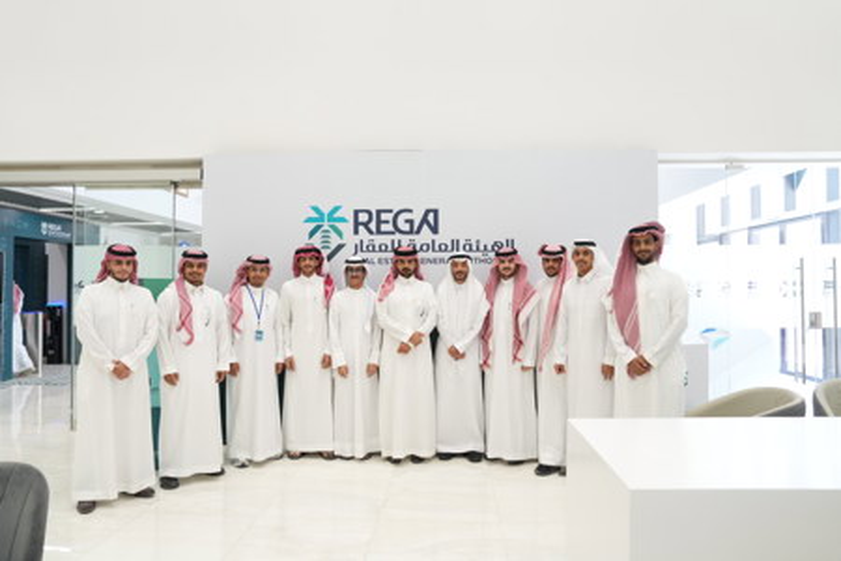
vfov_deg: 53.1
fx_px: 561
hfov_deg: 73.7
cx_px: 420
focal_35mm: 24
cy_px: 280
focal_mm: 24
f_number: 3.5
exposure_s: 1/120
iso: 640
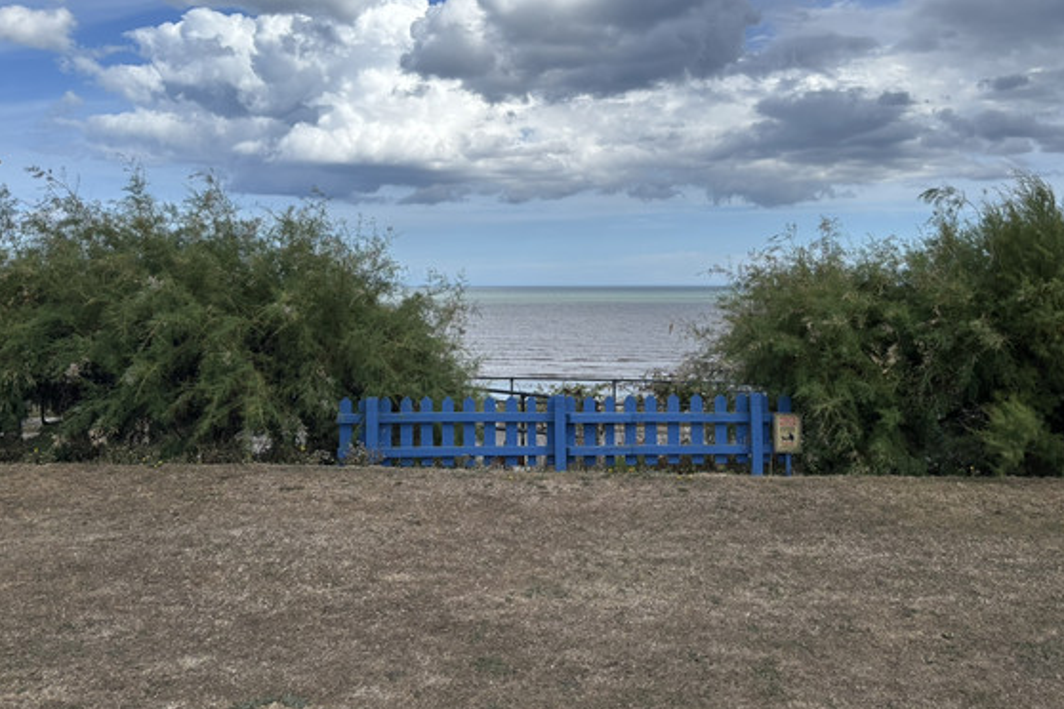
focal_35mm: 31
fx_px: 916
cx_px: 563
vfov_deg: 42.0
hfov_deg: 60.2
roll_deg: +0.7
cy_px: 259
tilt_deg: +1.6
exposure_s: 1/4630
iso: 50
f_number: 1.6
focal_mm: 5.96
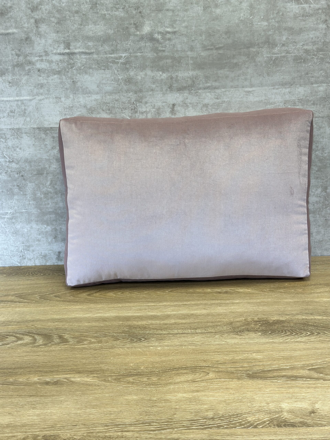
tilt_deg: -15.6
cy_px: 220
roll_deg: +2.1
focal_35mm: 48
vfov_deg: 39.7
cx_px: 165
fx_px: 610
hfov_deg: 30.3
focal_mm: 6.86
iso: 64
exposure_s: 1/120
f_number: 1.78
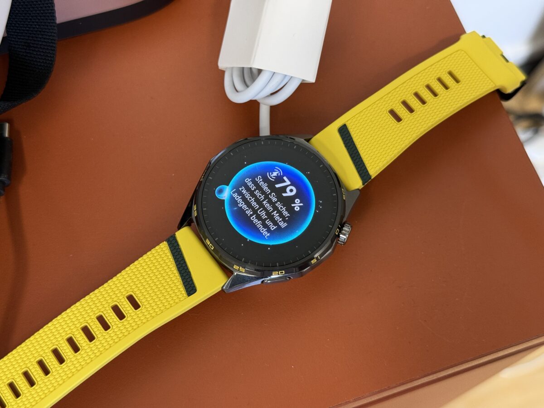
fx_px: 754
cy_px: 204
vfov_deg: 30.3
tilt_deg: -68.2
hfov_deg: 39.7
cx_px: 272
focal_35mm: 48
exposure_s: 1/50
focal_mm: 6.76
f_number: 1.78
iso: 160
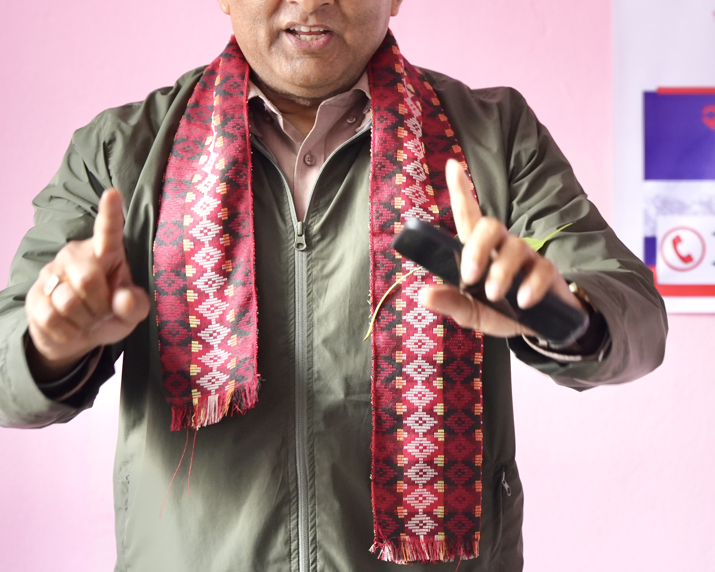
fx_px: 2305
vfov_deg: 14.0
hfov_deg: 17.4
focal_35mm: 109
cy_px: 91
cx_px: 633
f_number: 2.8
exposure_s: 1/160
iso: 1000
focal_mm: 57.5
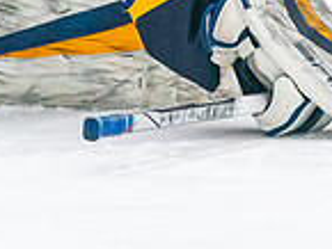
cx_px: 174
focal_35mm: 860
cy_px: -4
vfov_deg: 1.7
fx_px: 8255
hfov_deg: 2.3
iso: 3200
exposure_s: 1/1250
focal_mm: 130
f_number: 2.8
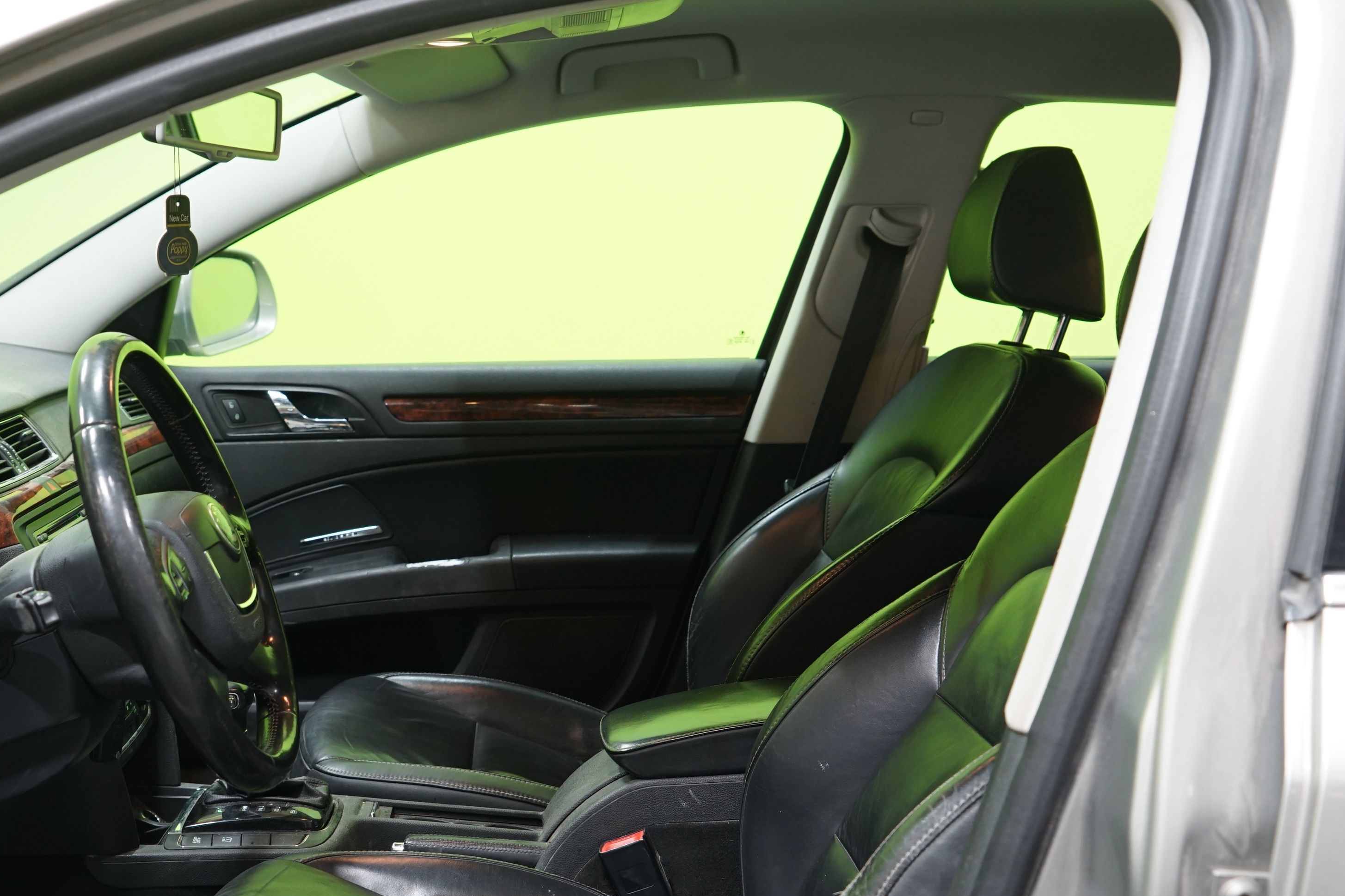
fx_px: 1718
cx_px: 514
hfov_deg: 42.5
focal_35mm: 46
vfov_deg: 29.1
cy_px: 591
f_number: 5
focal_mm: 34
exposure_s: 1/20
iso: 800
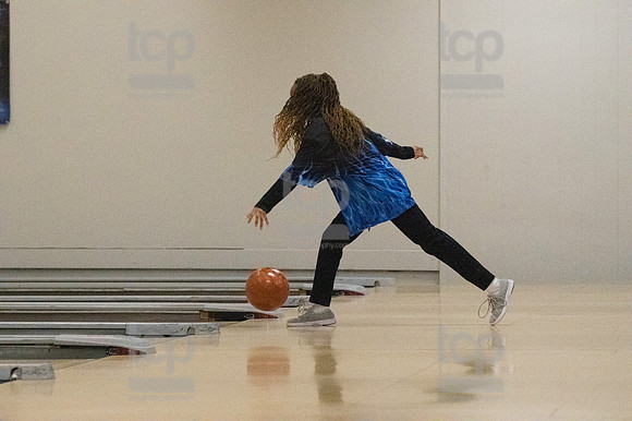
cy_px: 210
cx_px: 316
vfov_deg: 7.6
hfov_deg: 11.4
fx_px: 3158
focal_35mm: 180
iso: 10000
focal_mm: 120
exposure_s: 1/1250
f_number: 4
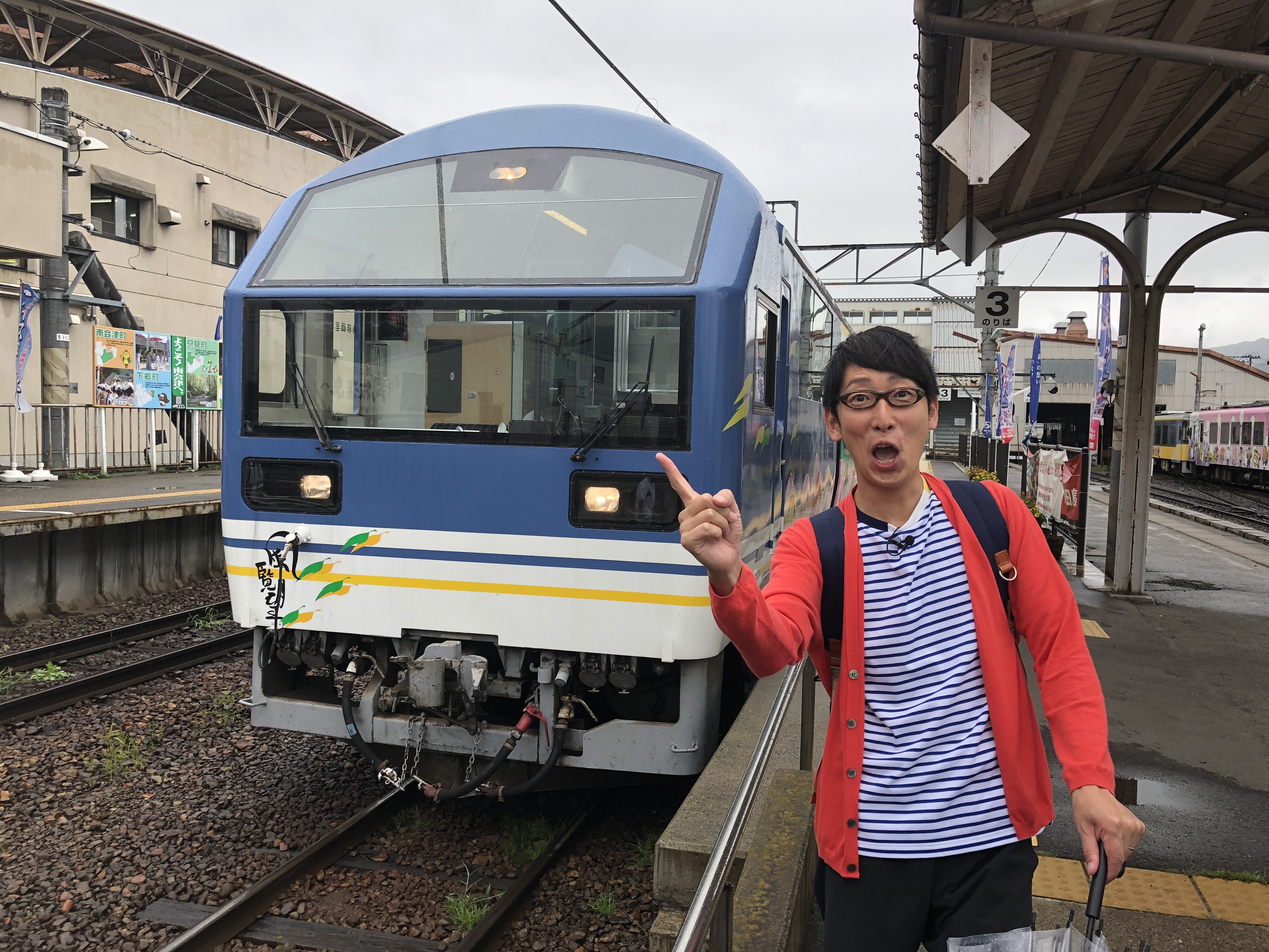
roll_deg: -1.2
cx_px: 634
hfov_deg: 63.4
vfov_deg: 49.7
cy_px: 476
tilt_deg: -2.5
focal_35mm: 28
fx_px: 1026
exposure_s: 1/289
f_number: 1.8
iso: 20
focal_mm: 4
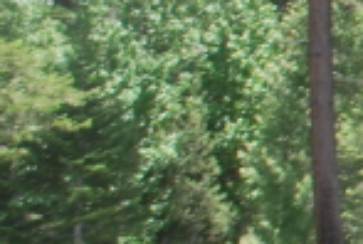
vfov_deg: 8.4
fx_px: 1669
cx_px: 1084
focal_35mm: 165
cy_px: 76
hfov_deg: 9.6
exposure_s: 1/125
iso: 100
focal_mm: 18
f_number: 5.6
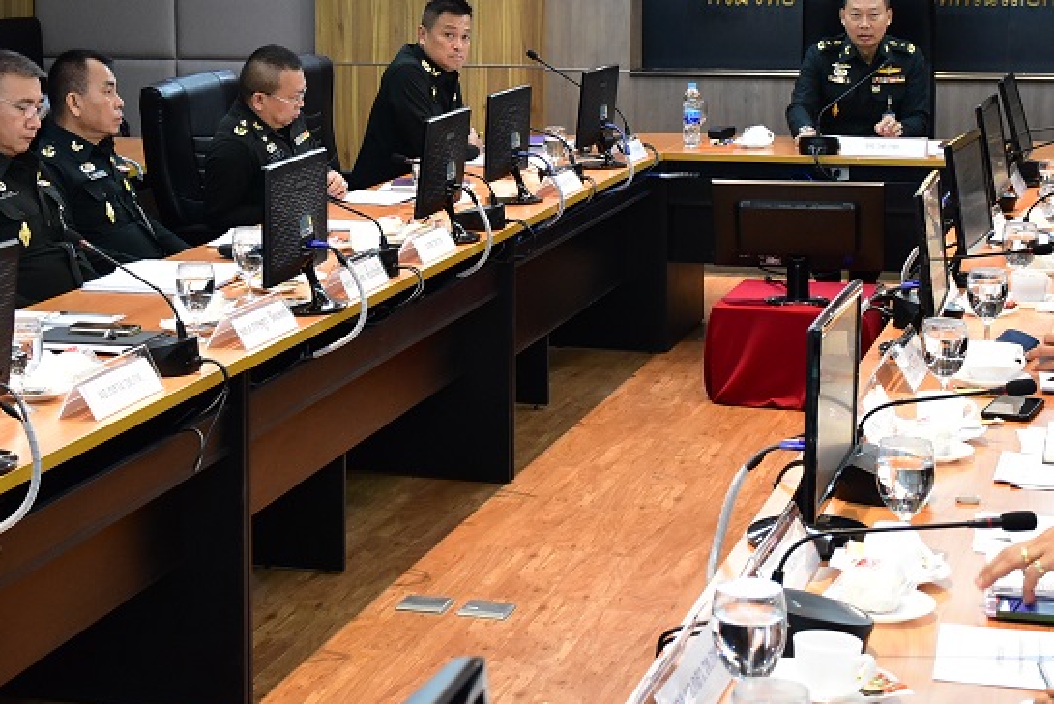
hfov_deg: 24.1
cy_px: 162
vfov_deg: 16.2
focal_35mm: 84
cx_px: 406
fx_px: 2461
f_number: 5.6
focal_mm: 34
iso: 2000
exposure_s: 1/50
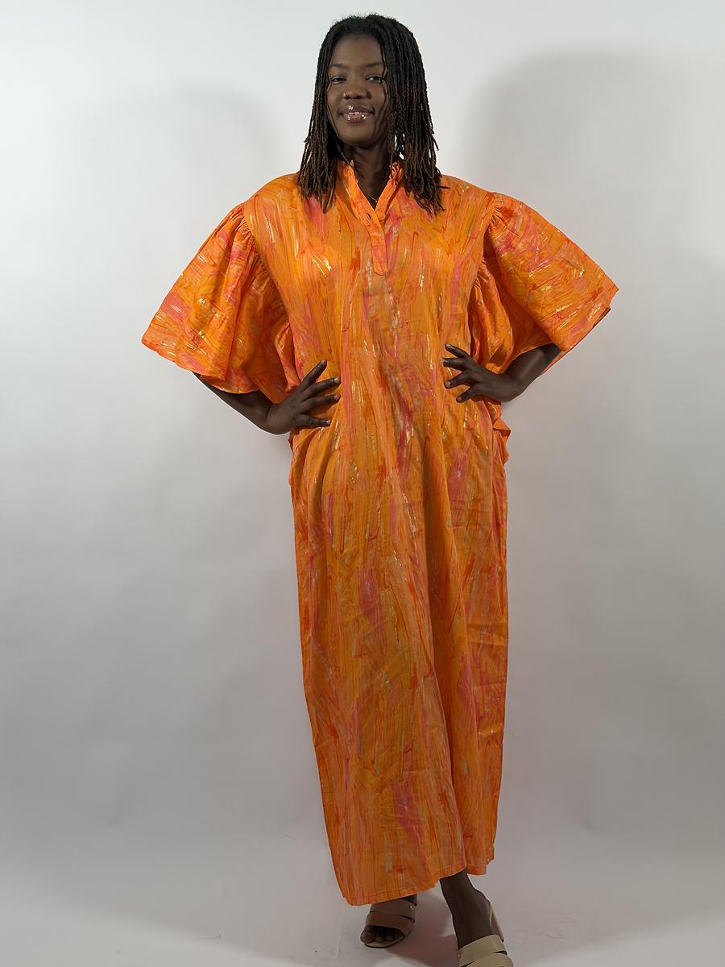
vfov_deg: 39.7
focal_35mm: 48
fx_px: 1340
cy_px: 484
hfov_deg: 30.3
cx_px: 362
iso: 64
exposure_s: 1/100
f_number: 1.78
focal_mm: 6.76
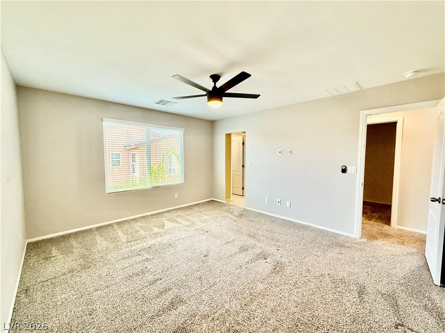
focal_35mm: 14
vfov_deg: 85.7
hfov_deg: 102.1
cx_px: 222
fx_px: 180
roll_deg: -0.4
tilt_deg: -4.4
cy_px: 166
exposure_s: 1/120
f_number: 2.2
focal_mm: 2.22
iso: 160
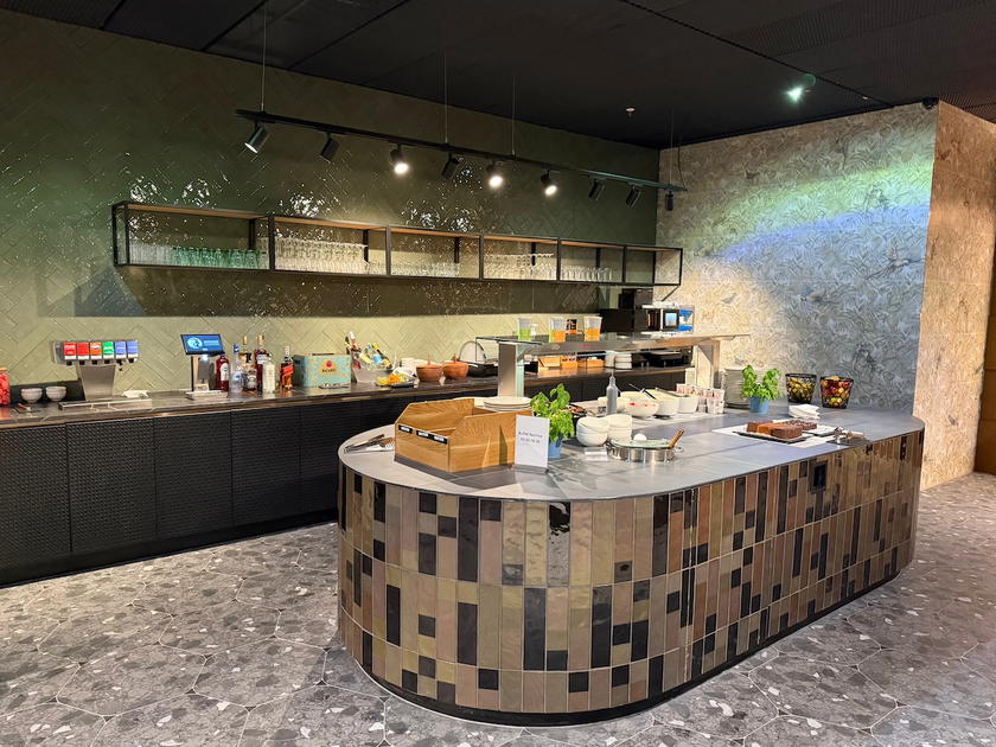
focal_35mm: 24
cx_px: 498
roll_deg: -0.1
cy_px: 374
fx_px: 691
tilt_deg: -6.4
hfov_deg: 71.6
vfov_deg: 56.8
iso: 800
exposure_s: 1/56
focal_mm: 6.76
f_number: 1.78
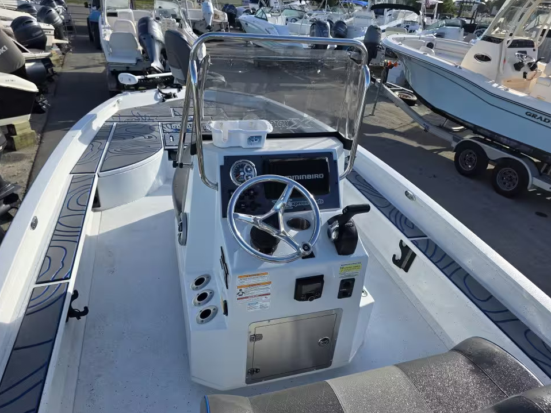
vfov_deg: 56.8
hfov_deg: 71.6
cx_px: 272
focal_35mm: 24
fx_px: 382
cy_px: 206
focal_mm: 6.3
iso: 80
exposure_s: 1/3559
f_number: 1.7
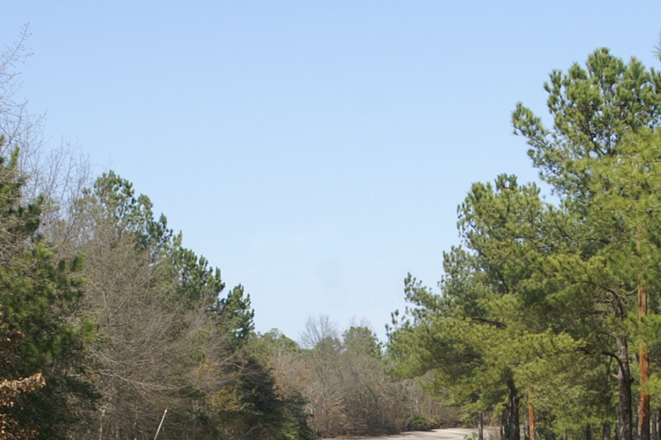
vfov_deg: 11.5
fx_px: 2146
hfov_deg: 17.5
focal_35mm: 117
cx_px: 397
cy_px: 531
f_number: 11
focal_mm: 28
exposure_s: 1/100
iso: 100
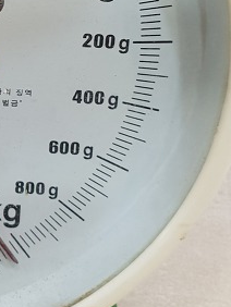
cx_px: -98
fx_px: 773
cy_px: -2
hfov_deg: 15.8
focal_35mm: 87
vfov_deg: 21.7
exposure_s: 1/60
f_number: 2.4
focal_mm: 4.3
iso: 320
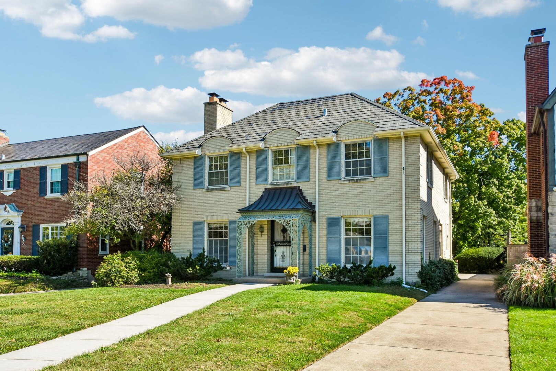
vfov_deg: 43.6
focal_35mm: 30
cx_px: 278
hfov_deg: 61.9
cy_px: 186
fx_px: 463
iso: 400
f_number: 8
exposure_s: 1/800
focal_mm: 20
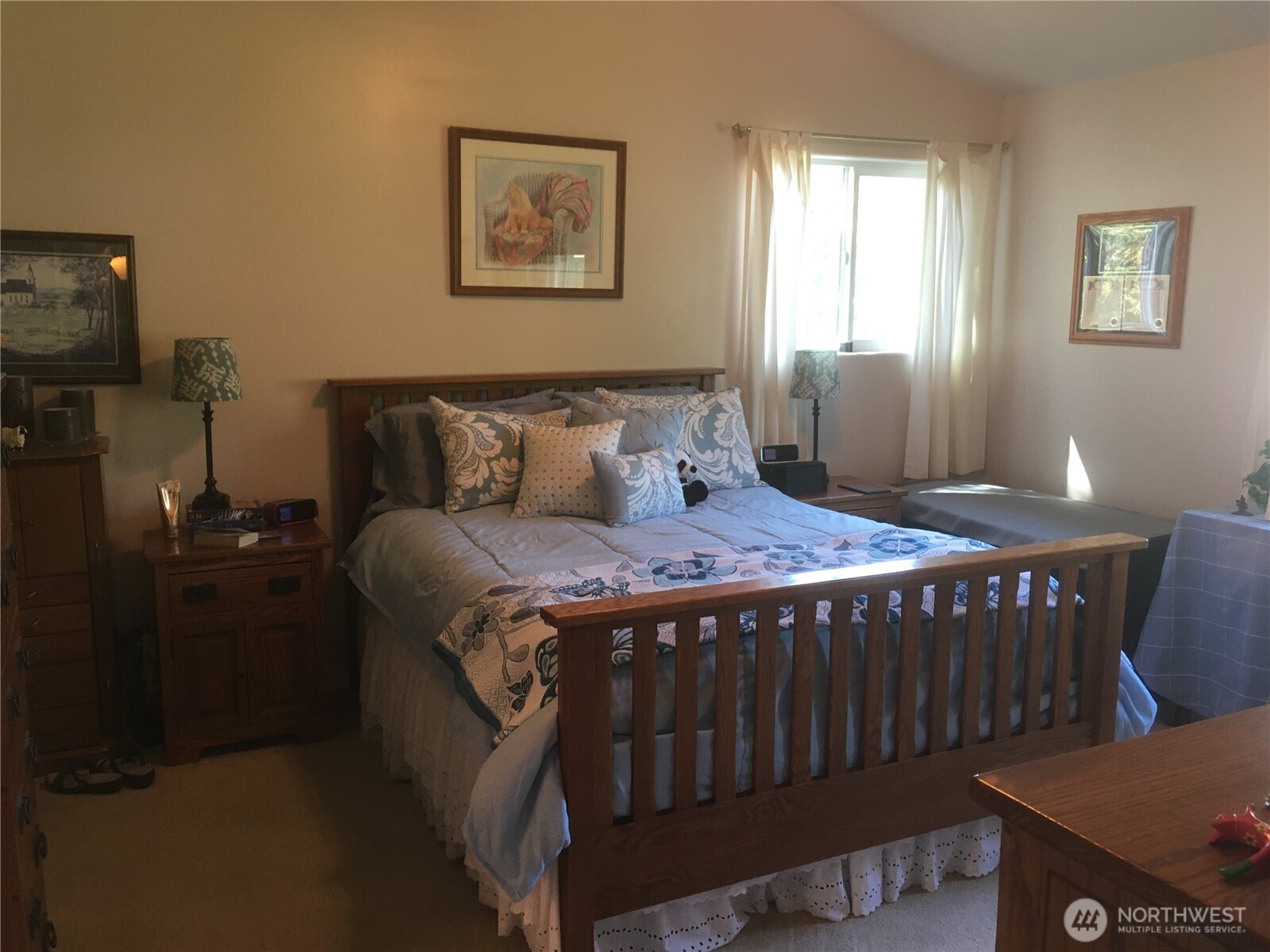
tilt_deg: -11.2
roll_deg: -0.9
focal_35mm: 29
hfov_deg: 61.7
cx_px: 635
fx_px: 1064
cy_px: 476
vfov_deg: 48.2
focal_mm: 4.15
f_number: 2.2
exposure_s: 1/30
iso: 100
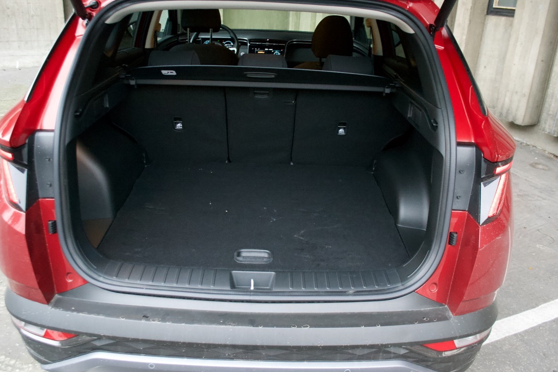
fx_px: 480
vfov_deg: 42.3
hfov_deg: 60.3
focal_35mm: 31
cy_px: 186
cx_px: 283
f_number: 3.8
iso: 3200
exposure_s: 1/50
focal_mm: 20
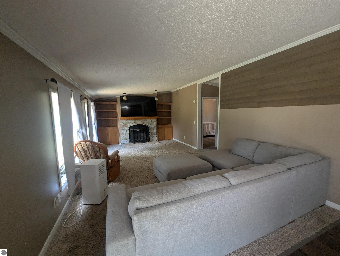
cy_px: 128
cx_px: 170
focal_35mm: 13
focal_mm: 1.95
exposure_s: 1/120
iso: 317
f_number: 2.2
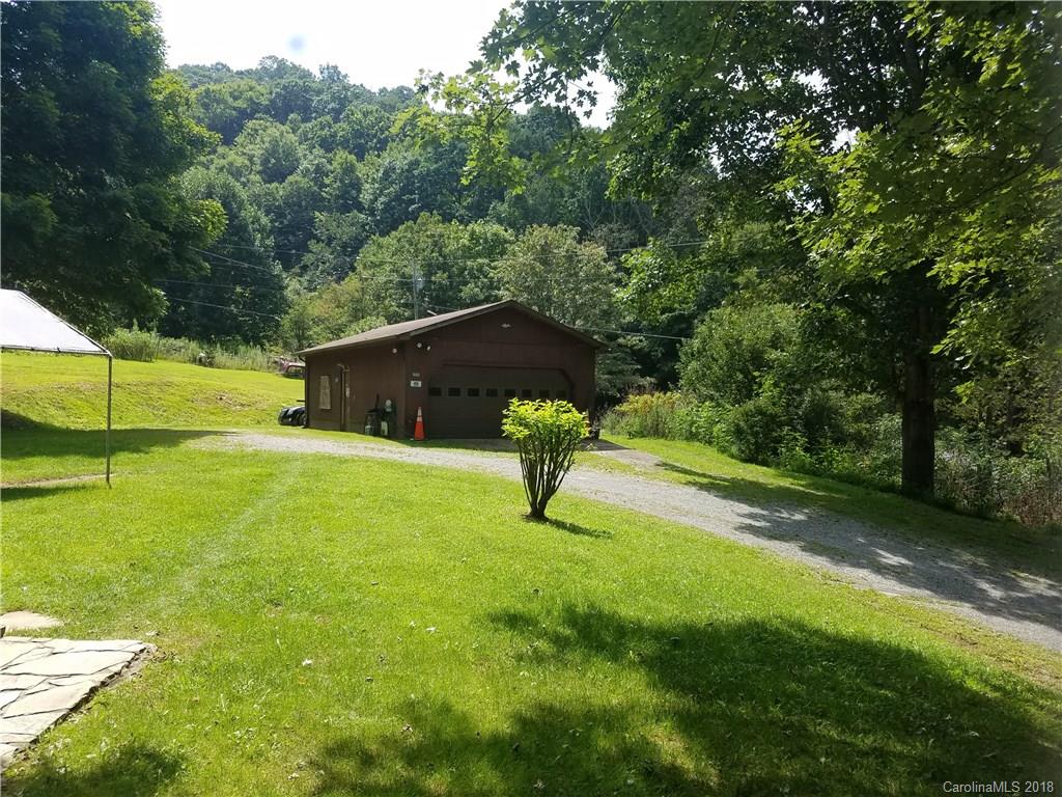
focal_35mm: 26
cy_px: 398
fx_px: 798
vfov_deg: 53.1
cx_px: 531
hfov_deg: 67.3
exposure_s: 1/1212
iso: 50
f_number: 1.7
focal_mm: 4.2
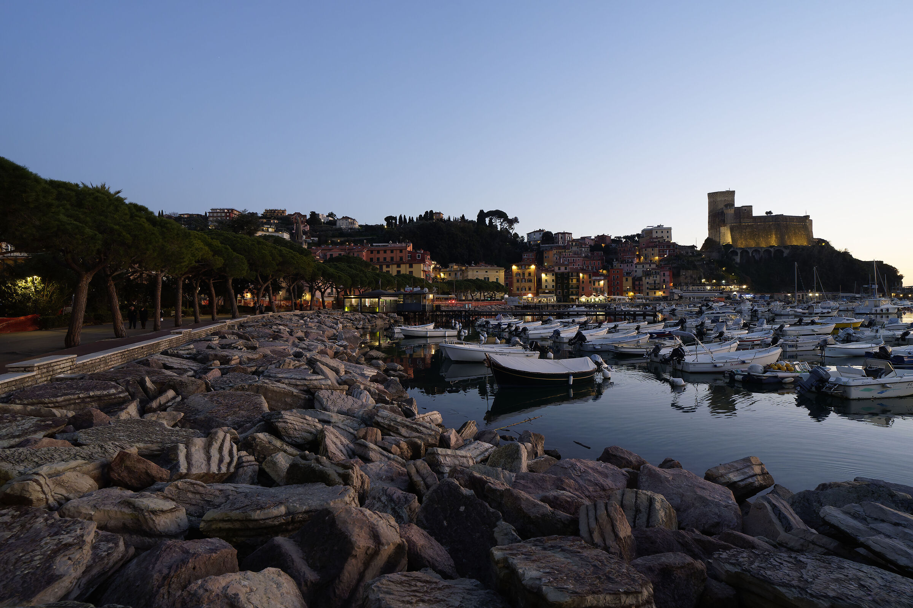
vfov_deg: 67.4
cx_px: 456
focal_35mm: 18
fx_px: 456
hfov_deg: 90.0
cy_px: 304
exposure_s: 1/20
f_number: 6.3
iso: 3200
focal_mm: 18
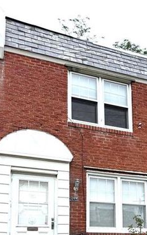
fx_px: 295
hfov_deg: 27.5
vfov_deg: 40.3
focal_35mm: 46
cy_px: 210
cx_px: 116
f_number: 1.78
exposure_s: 1/4975
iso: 100
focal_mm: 6.76
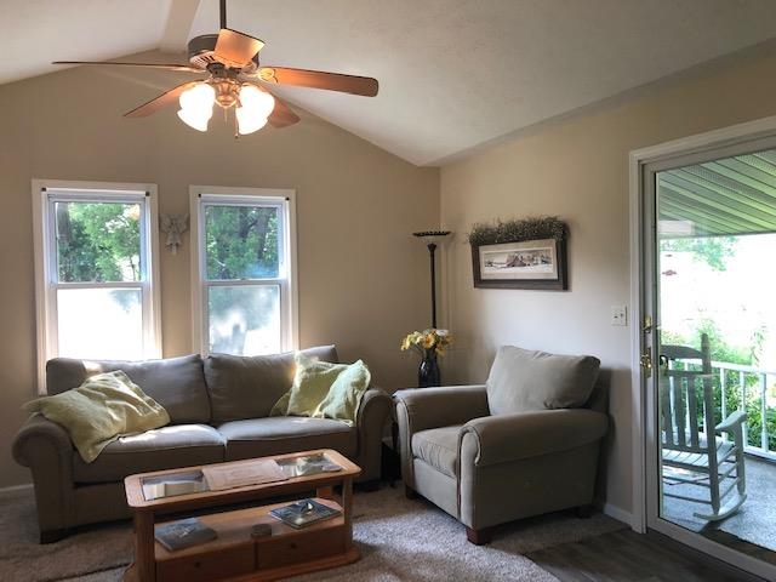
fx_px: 628
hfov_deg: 63.4
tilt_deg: -1.4
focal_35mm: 28
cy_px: 291
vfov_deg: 49.7
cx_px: 388
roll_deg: +0.6
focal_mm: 3.99
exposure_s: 1/30
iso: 32
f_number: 1.8
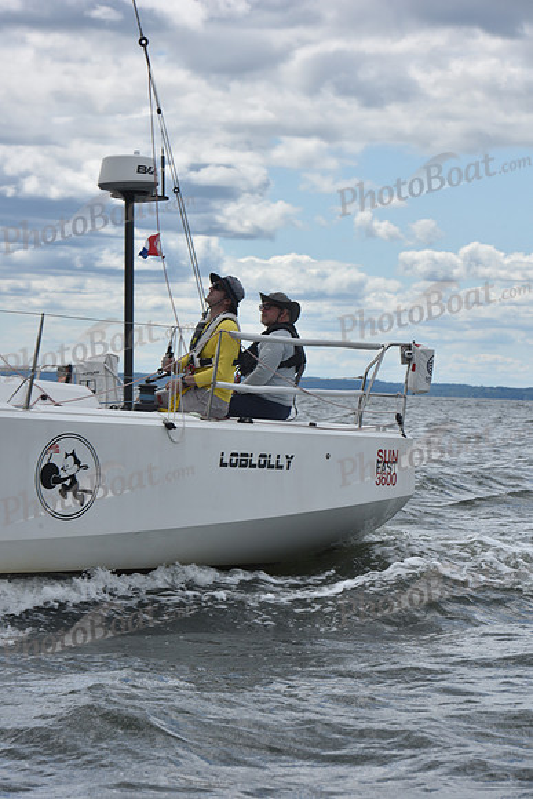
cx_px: 266
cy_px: 400
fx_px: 3107
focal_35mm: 140
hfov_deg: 9.8
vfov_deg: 14.7
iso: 250
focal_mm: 140
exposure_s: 1/800
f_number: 10
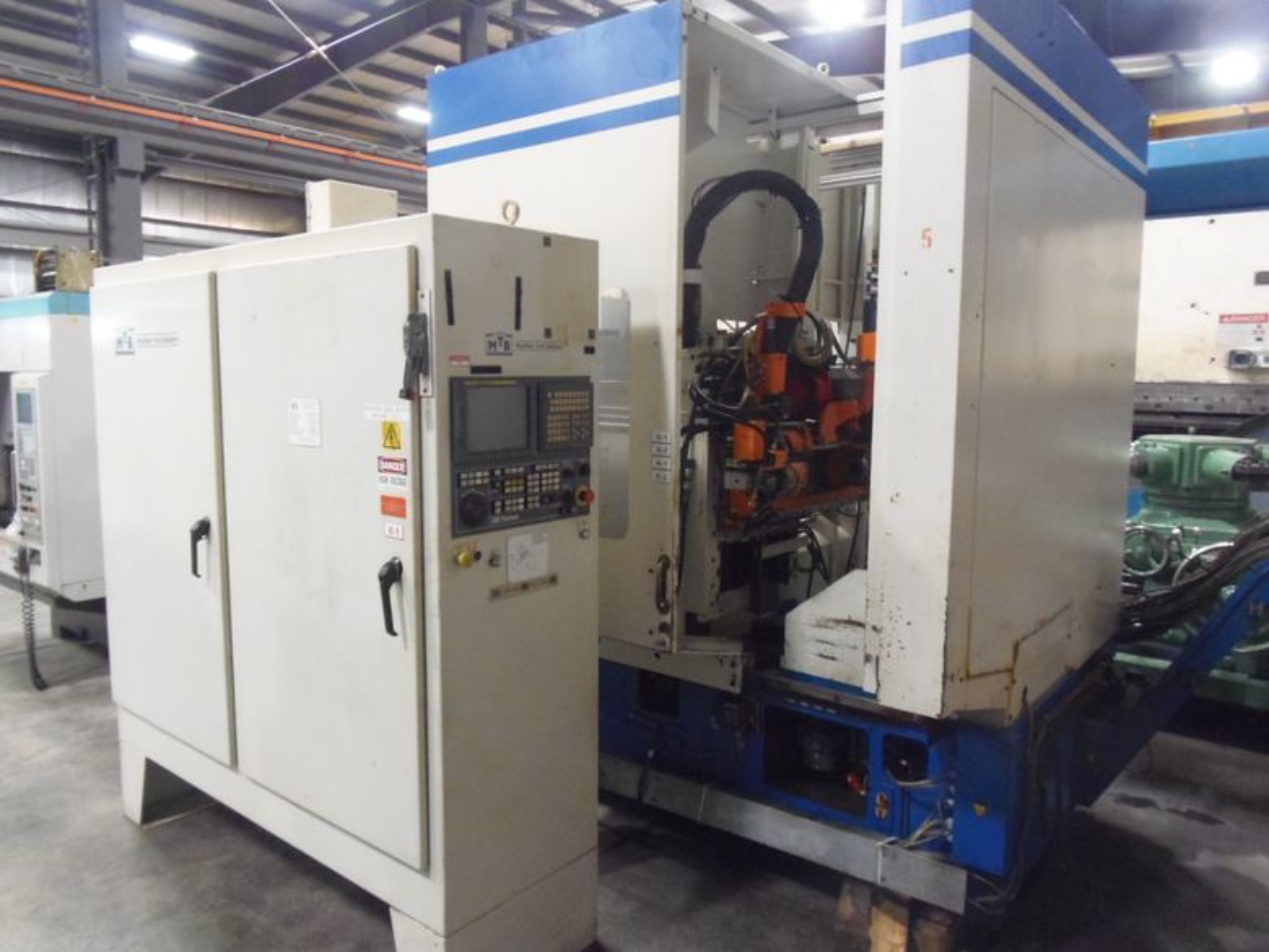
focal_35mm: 24
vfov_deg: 56.8
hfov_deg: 71.6
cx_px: 634
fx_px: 880
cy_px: 476
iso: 500
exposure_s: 1/8
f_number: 2.9
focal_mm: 4.3
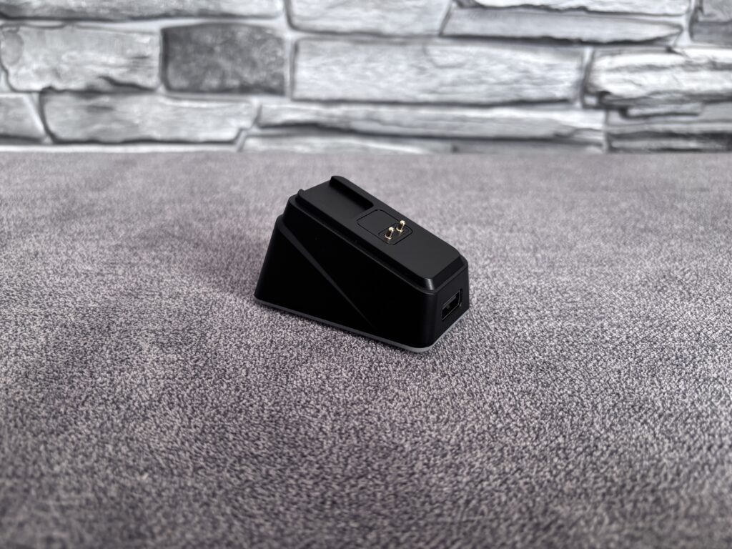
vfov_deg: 53.1
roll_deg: -1.2
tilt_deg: -25.9
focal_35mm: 26
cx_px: 366
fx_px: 550
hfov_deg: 67.3
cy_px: 274
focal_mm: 5.96
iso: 160
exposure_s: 1/60
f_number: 1.6
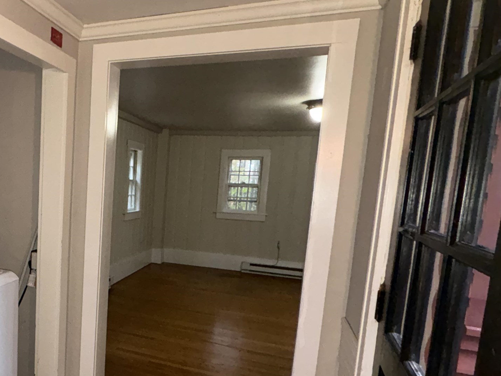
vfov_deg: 46.2
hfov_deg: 53.8
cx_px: 68
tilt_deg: -8.4
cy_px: 246
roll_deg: -2.5
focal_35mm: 30
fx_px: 434
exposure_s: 1/60
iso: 160
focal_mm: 2.22
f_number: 2.2
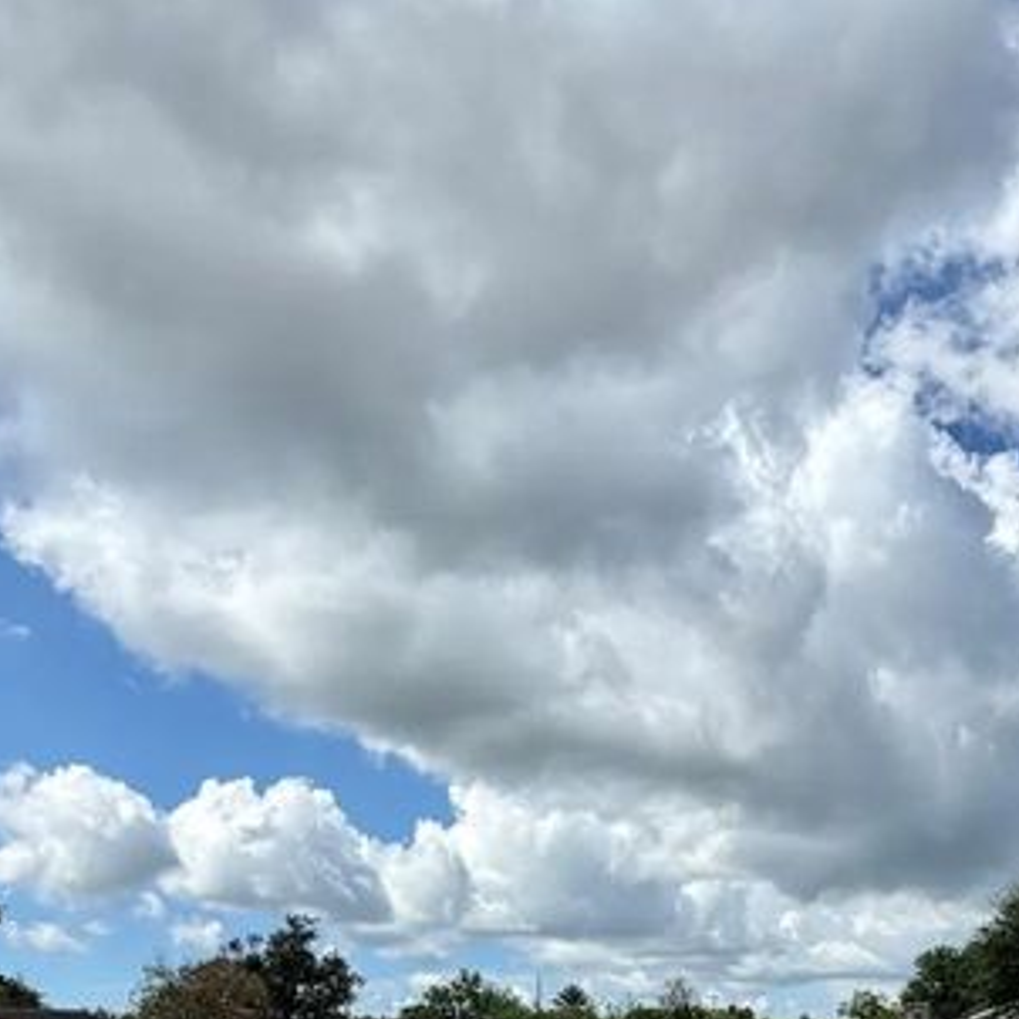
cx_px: 611
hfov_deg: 39.9
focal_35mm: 42
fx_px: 1399
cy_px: 1127
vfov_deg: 34.4
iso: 20
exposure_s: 1/1033
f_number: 2.2
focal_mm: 2.22
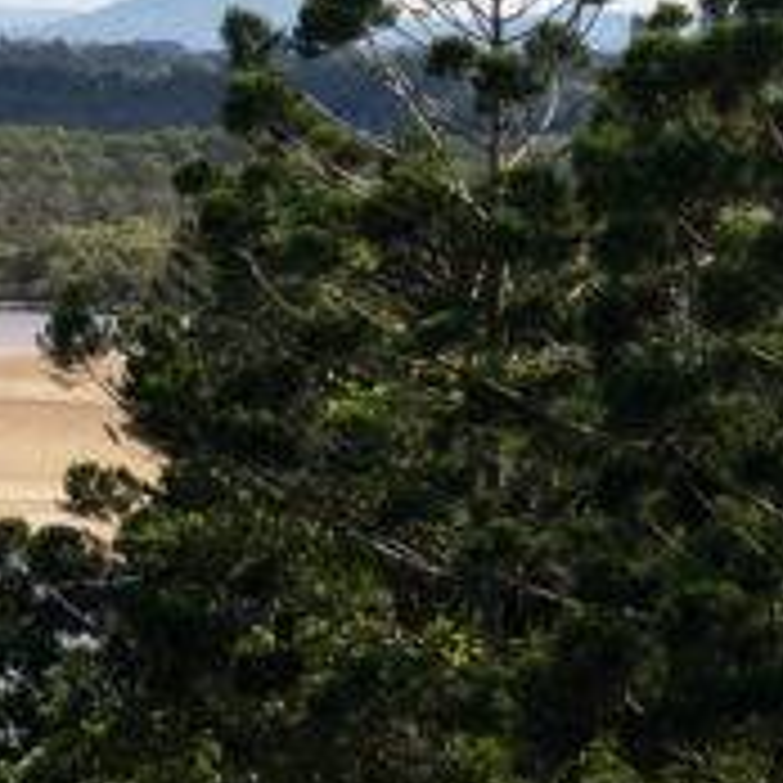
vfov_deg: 5.1
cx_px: -346
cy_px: -353
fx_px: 8752
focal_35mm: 342
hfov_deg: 5.1
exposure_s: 1/160
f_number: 8
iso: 200
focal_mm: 70
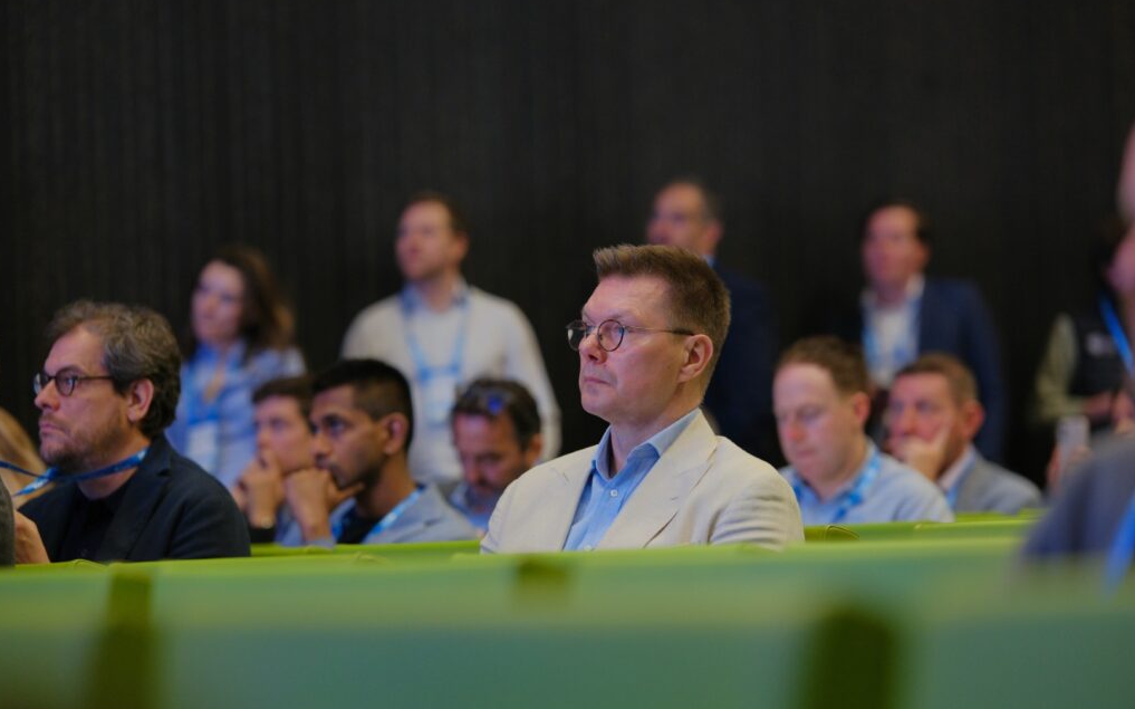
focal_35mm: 116
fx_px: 3587
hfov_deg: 18.0
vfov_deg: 11.3
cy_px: 350
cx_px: 565
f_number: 1.6
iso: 640
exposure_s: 1/60
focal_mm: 75
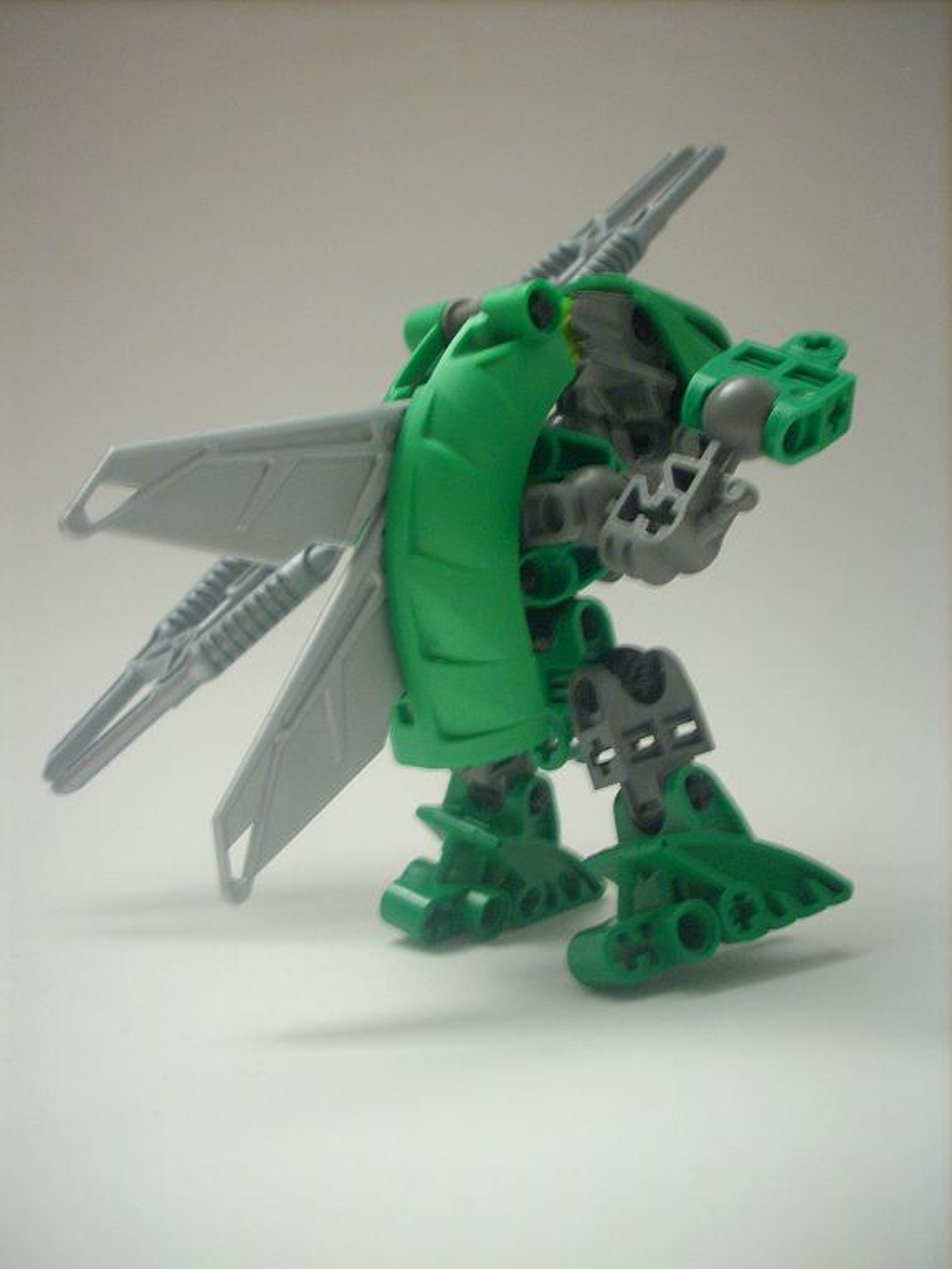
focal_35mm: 37
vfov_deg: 50.1
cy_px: 634
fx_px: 1357
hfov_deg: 38.7
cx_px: 476
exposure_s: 1/4
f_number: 2.8
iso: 227
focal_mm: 6.2
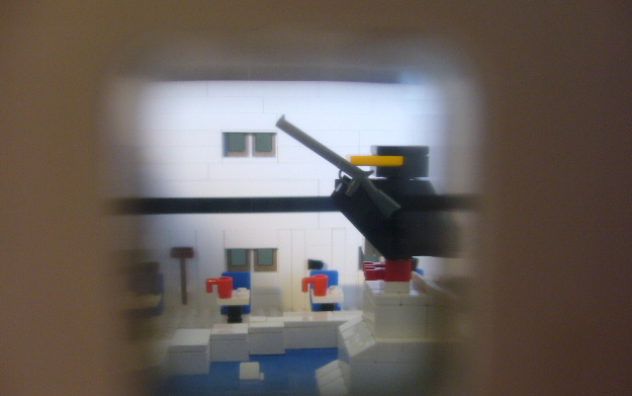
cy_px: 221
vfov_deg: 33.6
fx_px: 655
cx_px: 322
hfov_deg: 51.5
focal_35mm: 38
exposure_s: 1/15
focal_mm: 5.8
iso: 125
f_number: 2.8
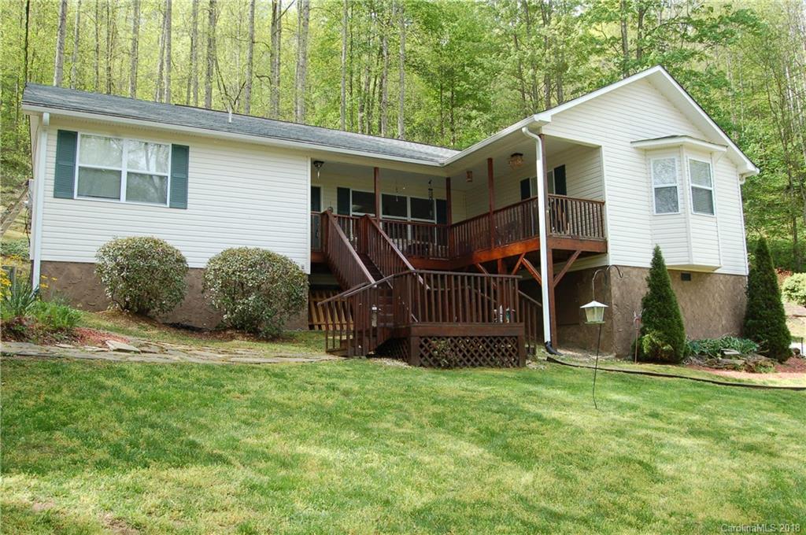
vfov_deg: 47.8
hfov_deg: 67.4
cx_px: 403
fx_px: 604
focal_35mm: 27
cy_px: 268
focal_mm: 18
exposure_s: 1/125
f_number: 9
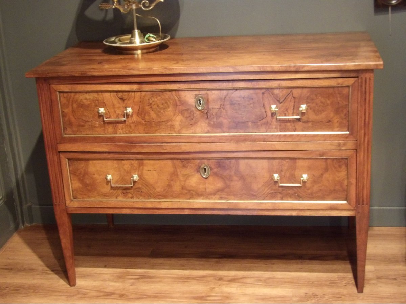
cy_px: 152
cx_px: 203
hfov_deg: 36.2
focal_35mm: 53
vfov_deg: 27.5
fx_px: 622
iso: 800
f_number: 3.9
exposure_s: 1/8
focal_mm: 9.5
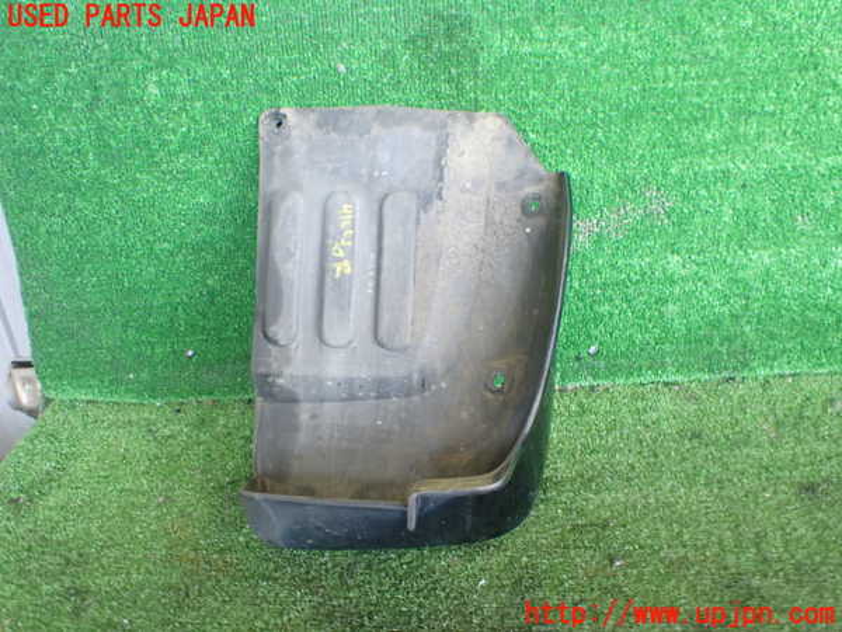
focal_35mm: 30
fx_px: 730
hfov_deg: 60.0
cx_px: 421
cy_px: 316
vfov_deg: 46.8
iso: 640
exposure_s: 1/125
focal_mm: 5.4
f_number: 2.3
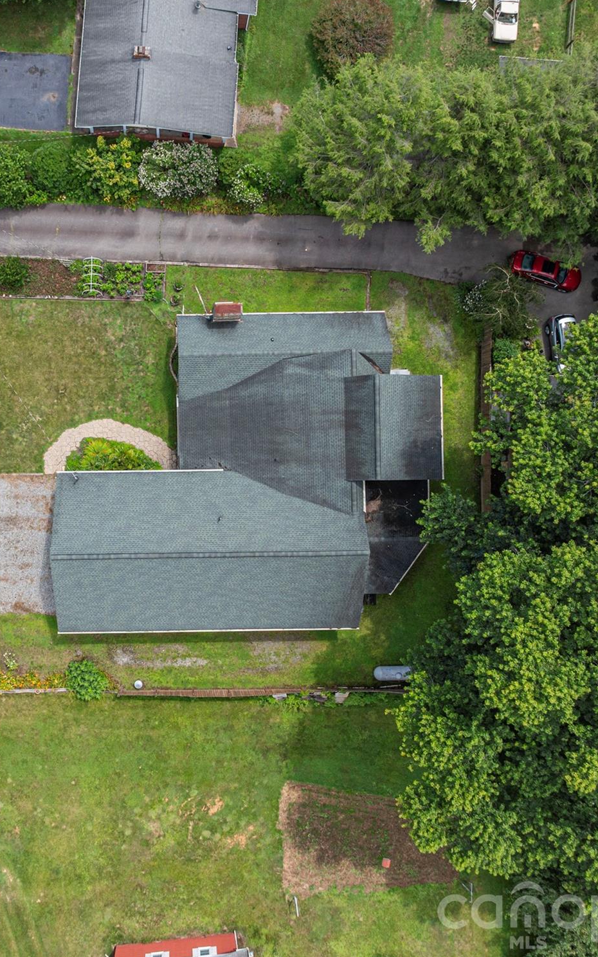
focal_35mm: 35
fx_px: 913
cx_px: 166
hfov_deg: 35.6
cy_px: 467
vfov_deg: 55.3
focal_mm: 12.29
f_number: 2.8
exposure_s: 1/1250
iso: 200
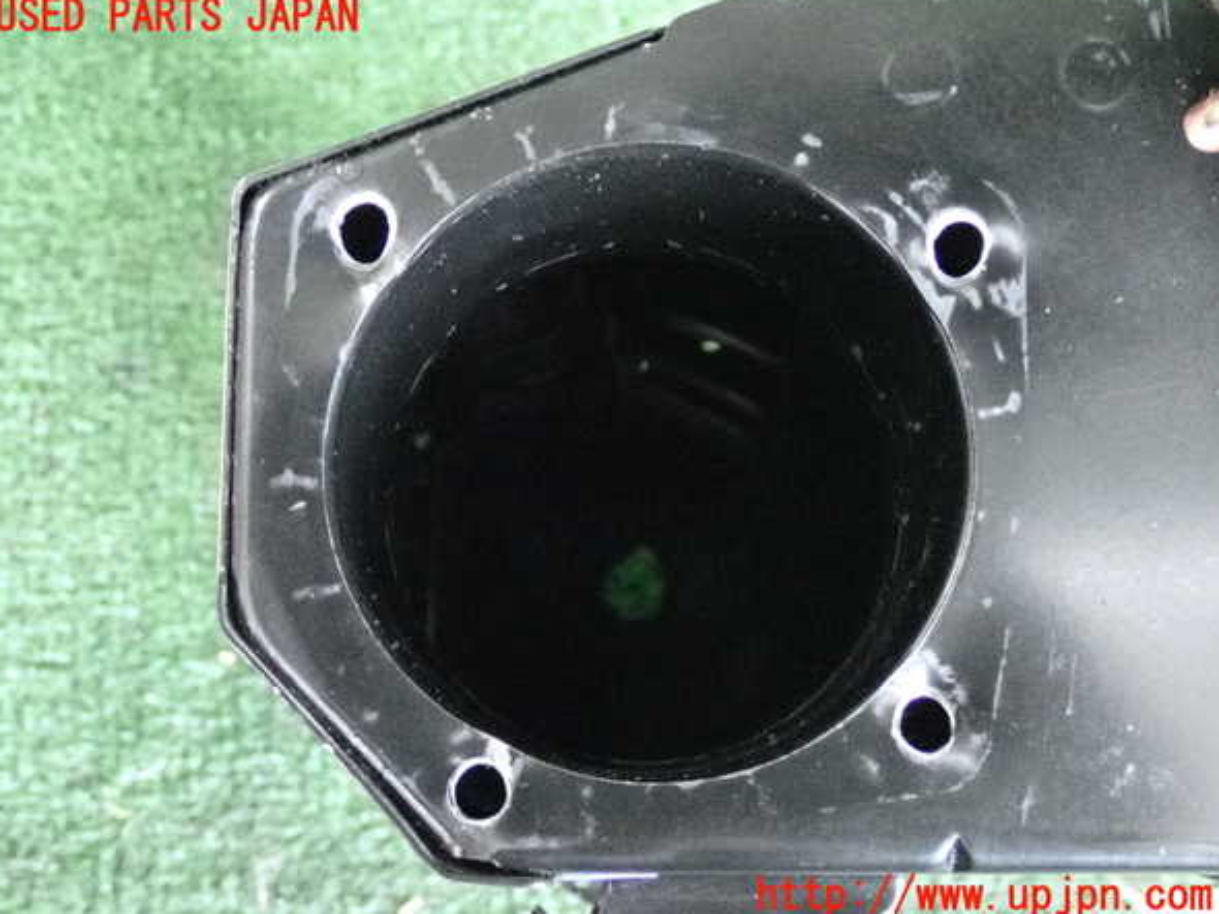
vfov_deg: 24.8
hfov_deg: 32.7
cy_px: 457
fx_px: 2077
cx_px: 603
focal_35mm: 59
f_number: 3.5
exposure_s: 1/125
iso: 8000
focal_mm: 10.35
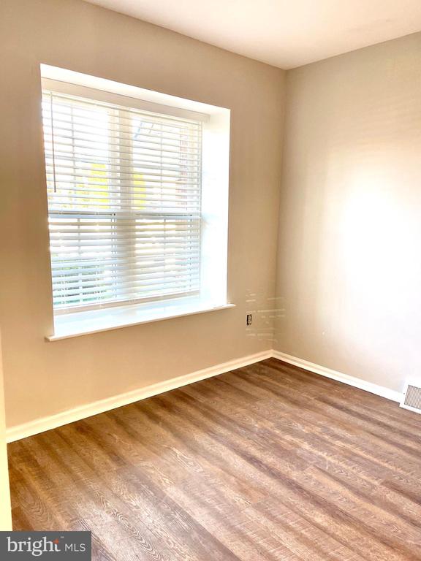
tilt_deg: -9.3
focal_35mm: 25
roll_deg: -1.8
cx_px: 210
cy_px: 280
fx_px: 405
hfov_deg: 54.9
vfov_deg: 69.4
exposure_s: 1/120
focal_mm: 5.1
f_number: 1.6
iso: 100
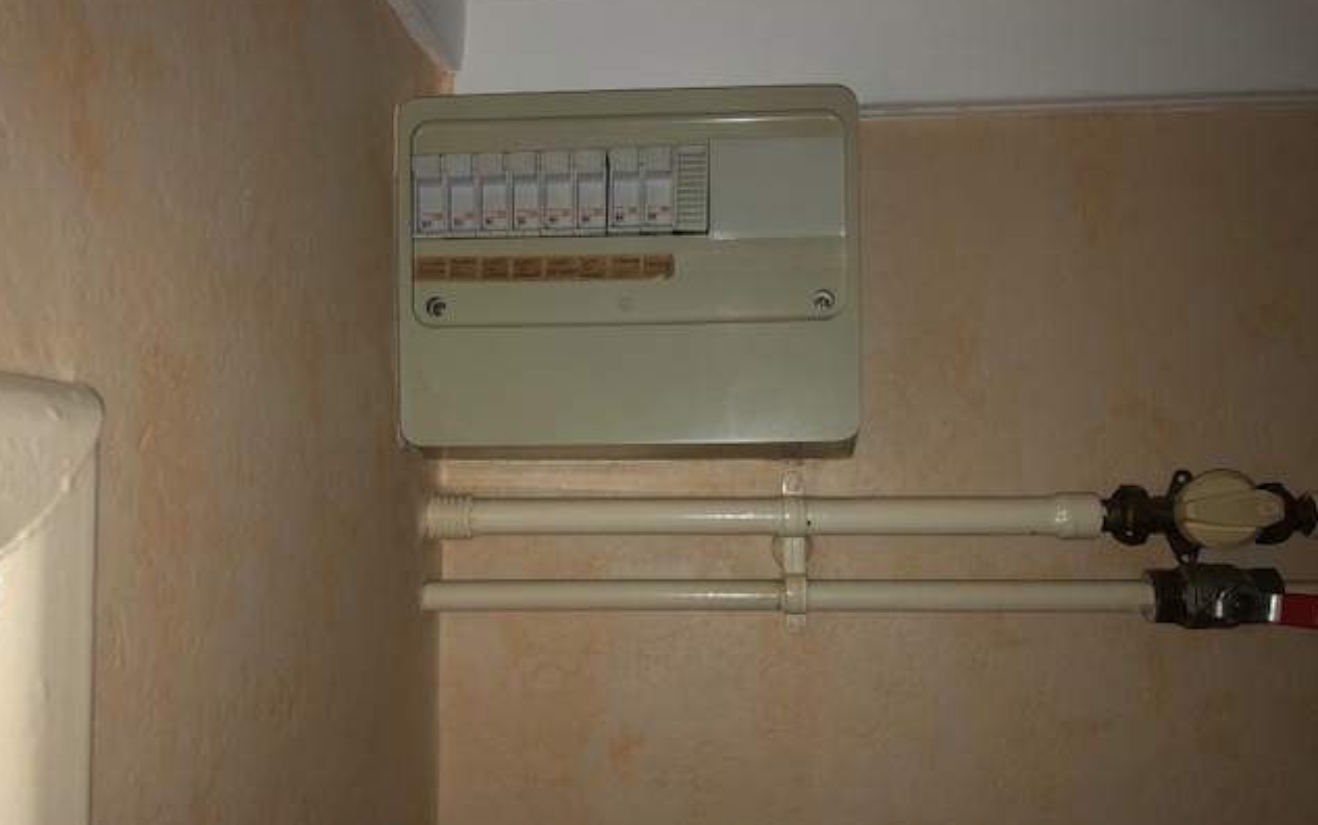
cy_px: 488
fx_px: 1078
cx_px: 656
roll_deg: -0.1
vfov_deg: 41.7
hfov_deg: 62.9
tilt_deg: +2.0
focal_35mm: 30
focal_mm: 3.99
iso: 20
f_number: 1.8
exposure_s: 1/25
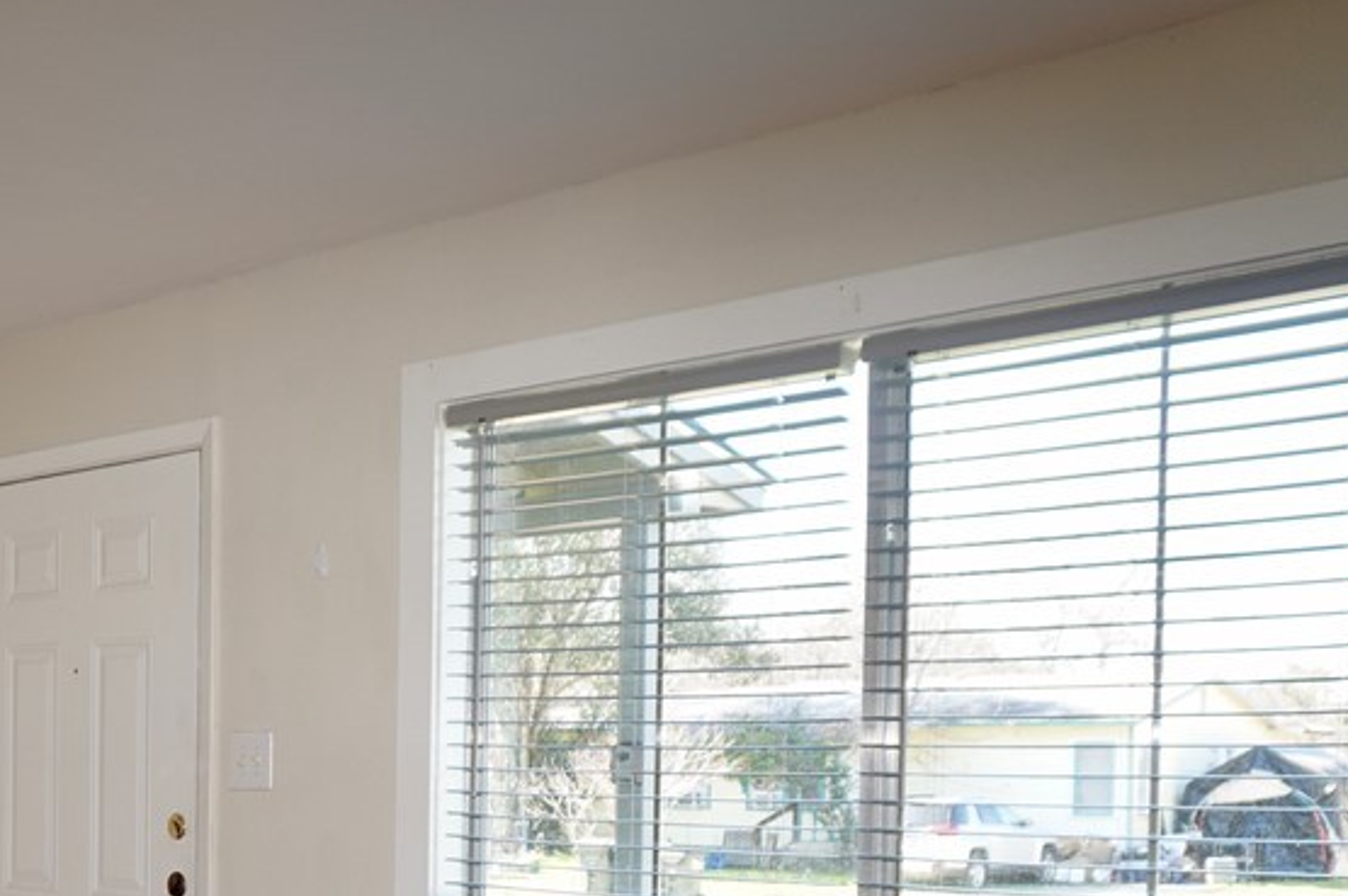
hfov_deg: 39.0
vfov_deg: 27.4
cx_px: 134
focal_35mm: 47
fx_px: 1758
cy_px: 827
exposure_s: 1/60
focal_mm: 16
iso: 200
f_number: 4
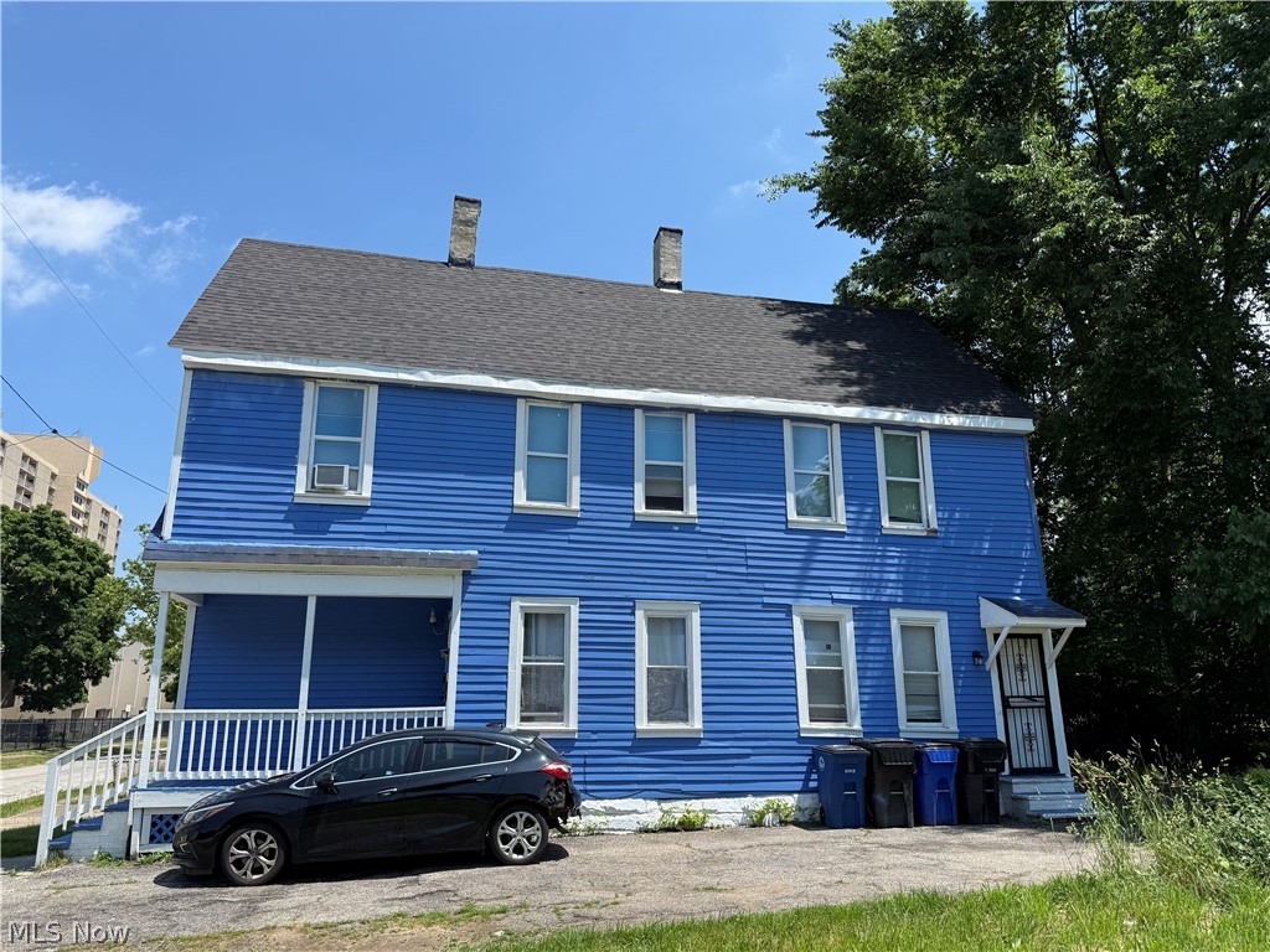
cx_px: 635
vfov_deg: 56.8
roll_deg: +0.3
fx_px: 881
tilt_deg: +14.7
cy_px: 476
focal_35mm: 24
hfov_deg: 71.6
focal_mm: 6.76
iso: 80
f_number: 1.78
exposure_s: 1/3021
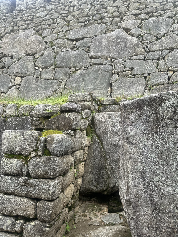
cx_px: 89
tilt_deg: +7.7
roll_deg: -2.2
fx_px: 165
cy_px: 118
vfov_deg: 71.6
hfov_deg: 56.8
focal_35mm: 24
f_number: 1.78
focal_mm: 6.86
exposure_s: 1/927
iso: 80
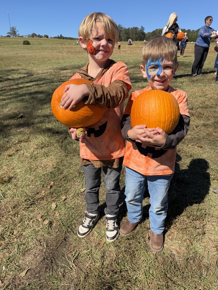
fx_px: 202
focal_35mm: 24
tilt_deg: -22.6
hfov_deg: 56.8
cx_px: 109
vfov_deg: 71.6
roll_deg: -0.4
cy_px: 145
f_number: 1.78
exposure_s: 1/3953
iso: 80
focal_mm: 6.76
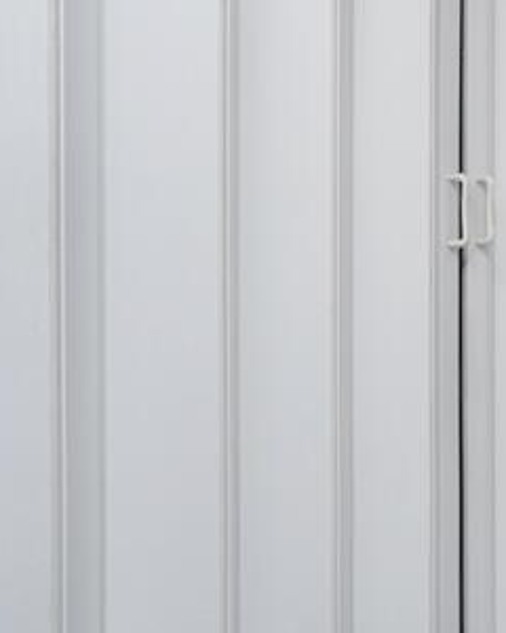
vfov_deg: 44.0
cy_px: 223
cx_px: 822
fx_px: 772
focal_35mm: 41
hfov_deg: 24.5
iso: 400
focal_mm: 11
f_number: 4
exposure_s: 1/160
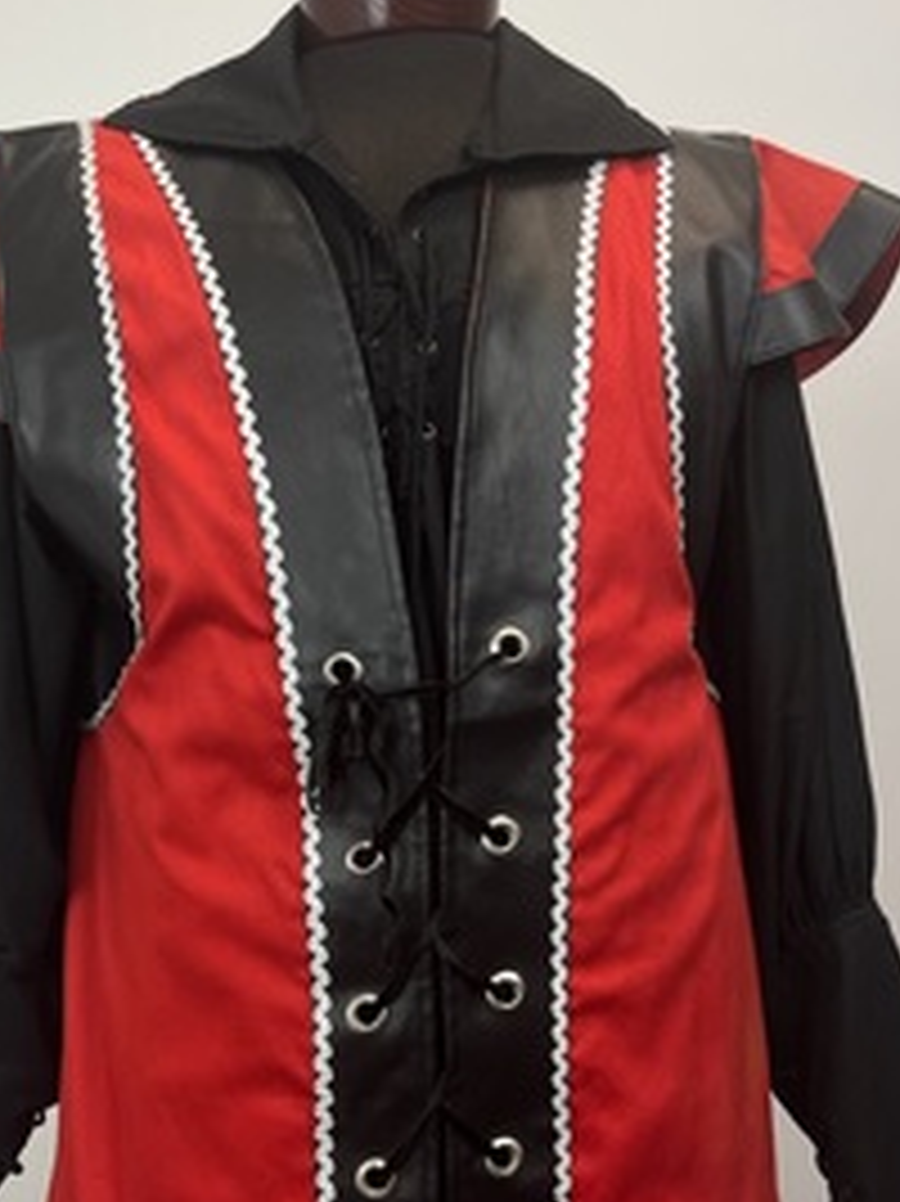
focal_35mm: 39
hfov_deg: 36.8
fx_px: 1353
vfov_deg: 47.5
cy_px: 747
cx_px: 400
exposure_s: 1/294
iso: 50
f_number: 1.6
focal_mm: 5.1
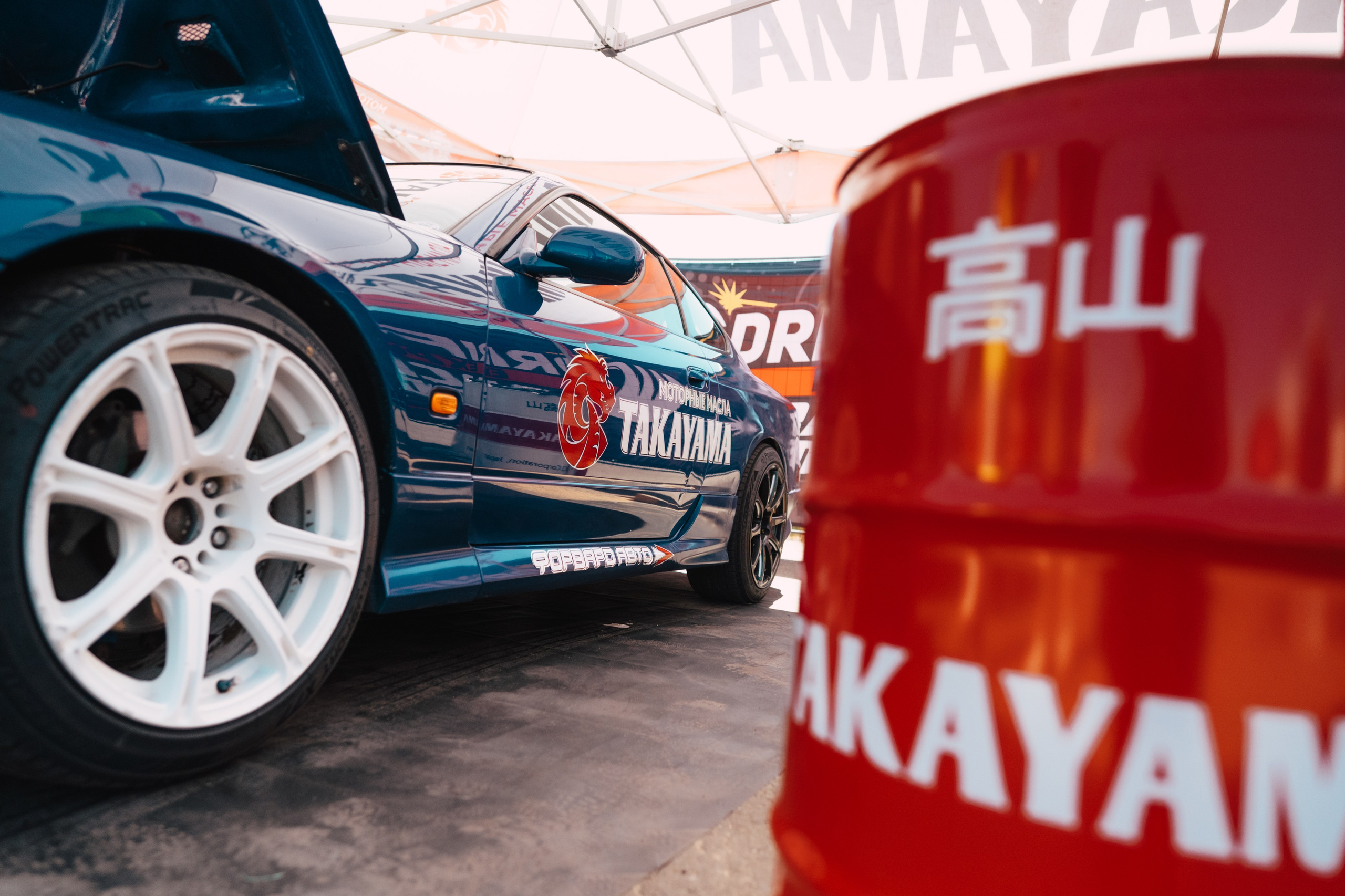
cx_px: 672
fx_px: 896
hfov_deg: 73.8
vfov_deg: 53.1
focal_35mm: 24
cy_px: 448
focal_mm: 24
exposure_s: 1/8000
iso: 1100
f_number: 2.8
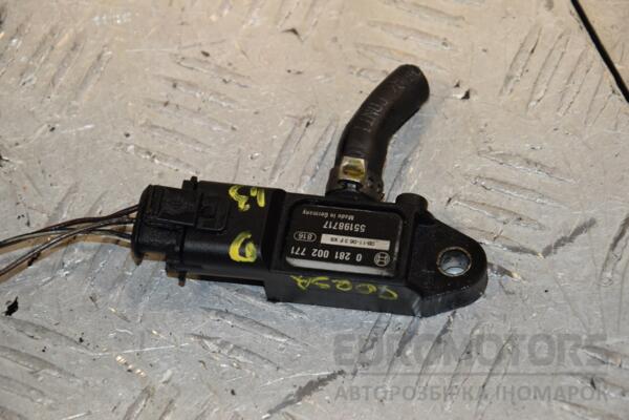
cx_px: 314
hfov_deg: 13.0
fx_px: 2752
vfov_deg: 8.7
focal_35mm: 158
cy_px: 210
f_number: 8
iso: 800
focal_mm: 105
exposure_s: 1/200
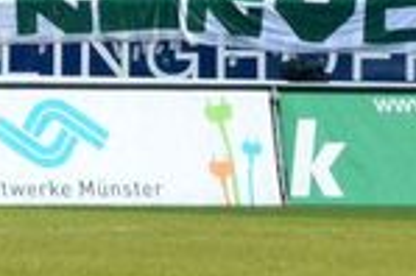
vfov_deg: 1.2
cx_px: 56
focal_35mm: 1147
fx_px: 13240
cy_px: -212
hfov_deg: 1.8
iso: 5000
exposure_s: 1/2500
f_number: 11
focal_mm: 200
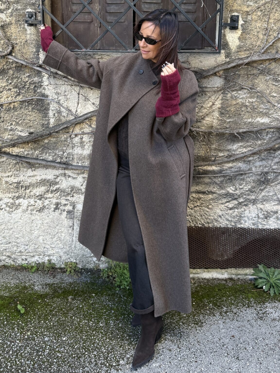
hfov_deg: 56.8
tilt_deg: -11.2
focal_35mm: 24
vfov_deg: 71.6
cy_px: 186
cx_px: 140
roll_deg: -0.5
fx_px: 259
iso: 80
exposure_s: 1/121
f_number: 1.78
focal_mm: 6.76
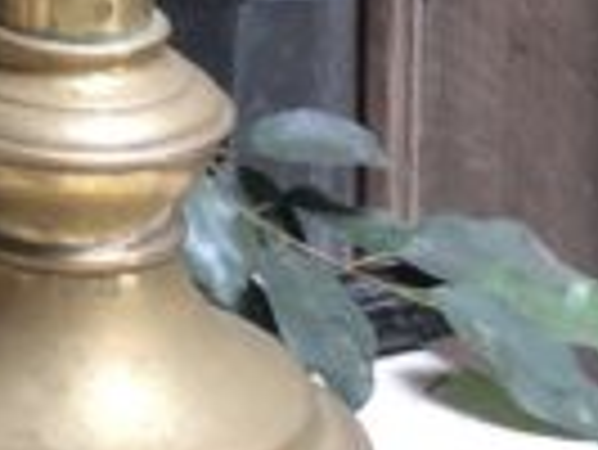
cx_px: -607
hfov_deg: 10.7
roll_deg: +1.2
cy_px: -405
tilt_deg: -8.5
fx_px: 2905
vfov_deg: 8.5
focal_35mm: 168
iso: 32
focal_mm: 3.99
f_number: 1.8
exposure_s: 1/24
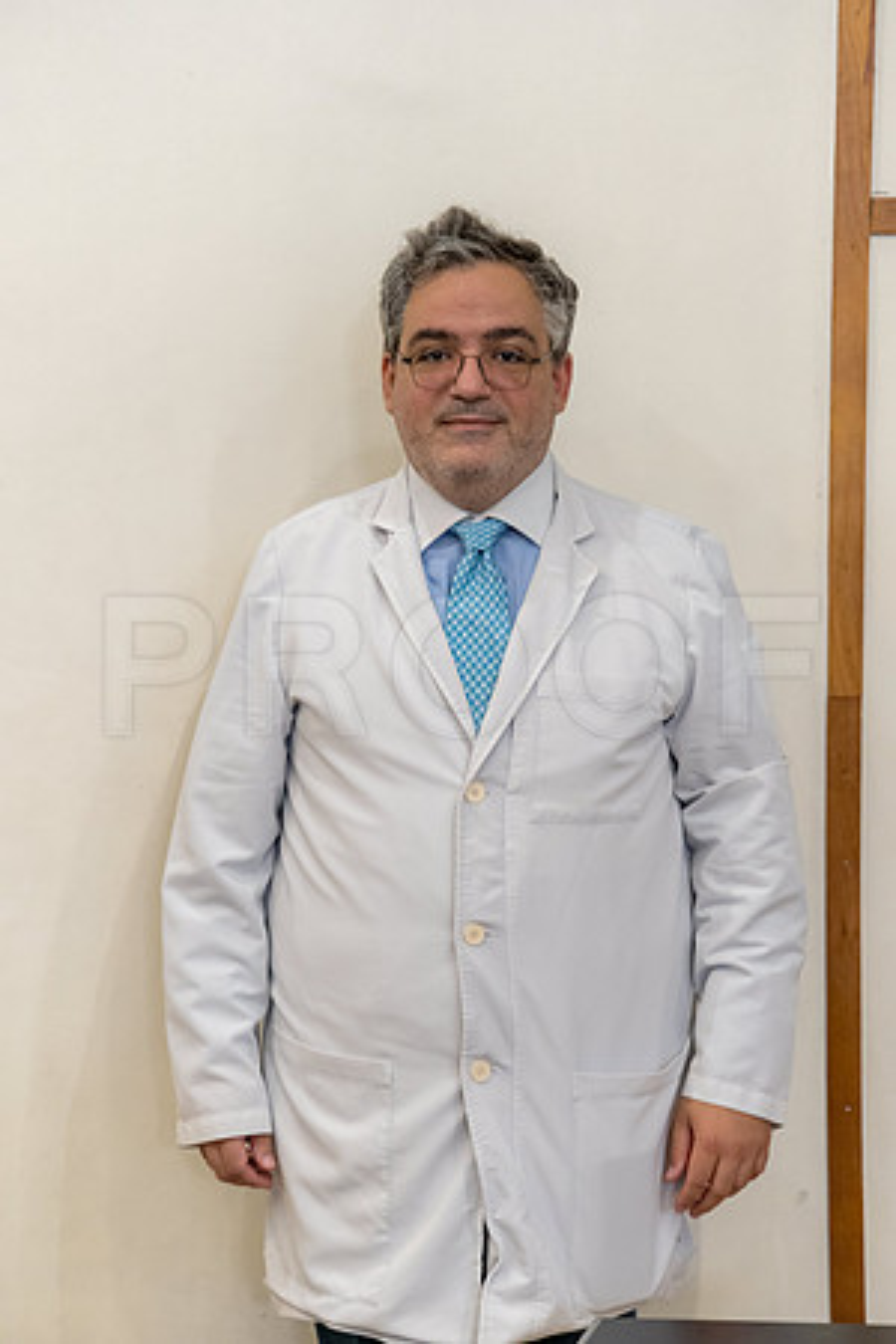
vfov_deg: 24.5
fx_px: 3098
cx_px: 448
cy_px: 672
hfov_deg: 16.5
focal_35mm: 83
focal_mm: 83
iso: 5000
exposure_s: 1/80
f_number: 4
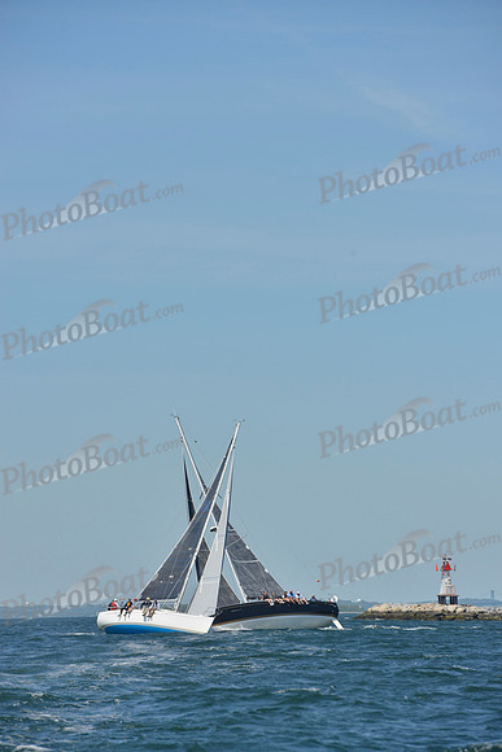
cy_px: 376
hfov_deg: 7.2
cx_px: 251
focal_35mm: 190
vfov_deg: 10.8
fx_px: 3971
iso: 280
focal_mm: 190
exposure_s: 1/1250
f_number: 9
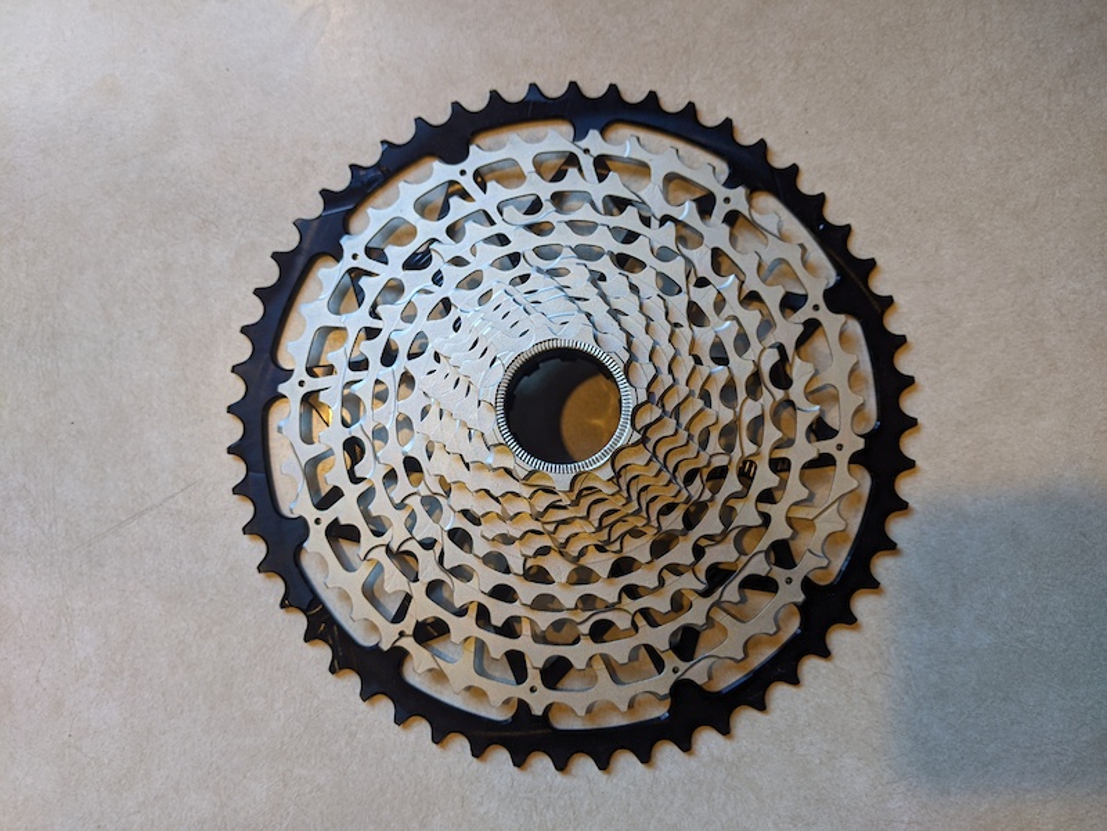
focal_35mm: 27
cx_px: 554
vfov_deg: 51.4
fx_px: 863
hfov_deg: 65.3
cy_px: 416
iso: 76
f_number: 1.8
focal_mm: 4.44
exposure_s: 1/59.9
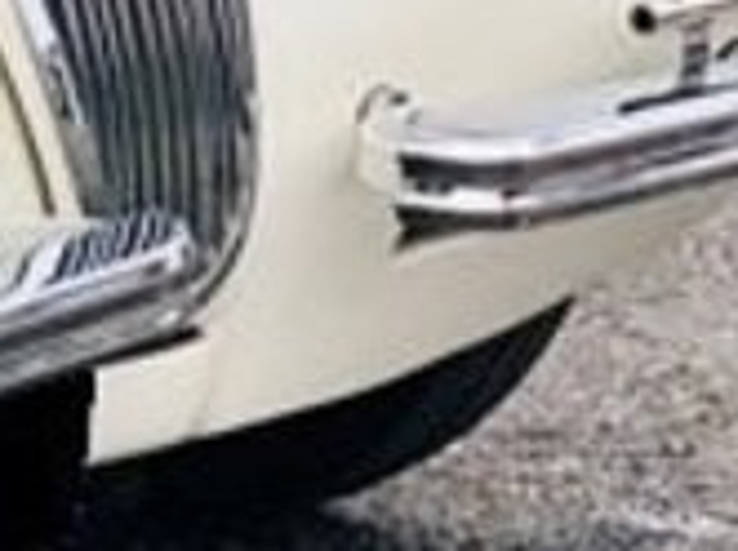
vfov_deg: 3.9
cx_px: -1392
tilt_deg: -9.8
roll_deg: +1.5
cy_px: -435
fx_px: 8005
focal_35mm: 376
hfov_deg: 5.0
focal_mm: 6
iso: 20
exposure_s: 1/120
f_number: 2.4
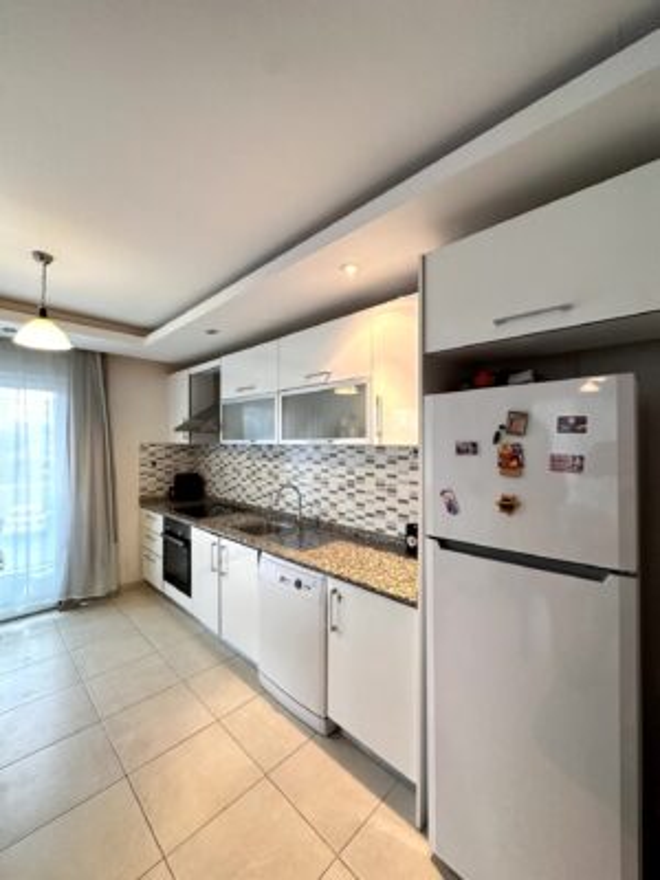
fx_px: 356
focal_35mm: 14
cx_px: 330
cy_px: 440
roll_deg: -0.6
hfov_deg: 85.7
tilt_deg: +1.0
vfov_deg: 102.1
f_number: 2.2
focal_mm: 2.22
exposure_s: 1/50
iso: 500
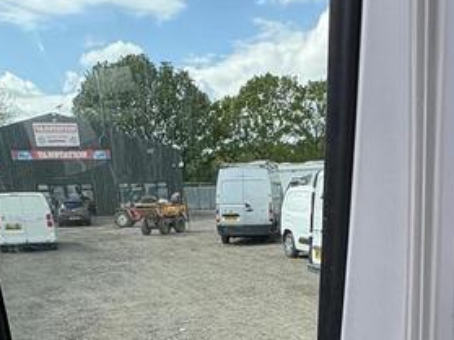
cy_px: 444
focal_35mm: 45
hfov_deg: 41.7
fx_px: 590
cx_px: 293
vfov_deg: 27.0
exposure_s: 1/453
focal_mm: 2.22
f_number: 2.2
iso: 40
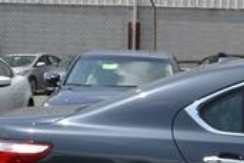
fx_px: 915
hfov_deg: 14.0
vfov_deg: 10.1
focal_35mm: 135
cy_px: 131
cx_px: 397
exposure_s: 1/250
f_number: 8
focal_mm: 24
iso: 100
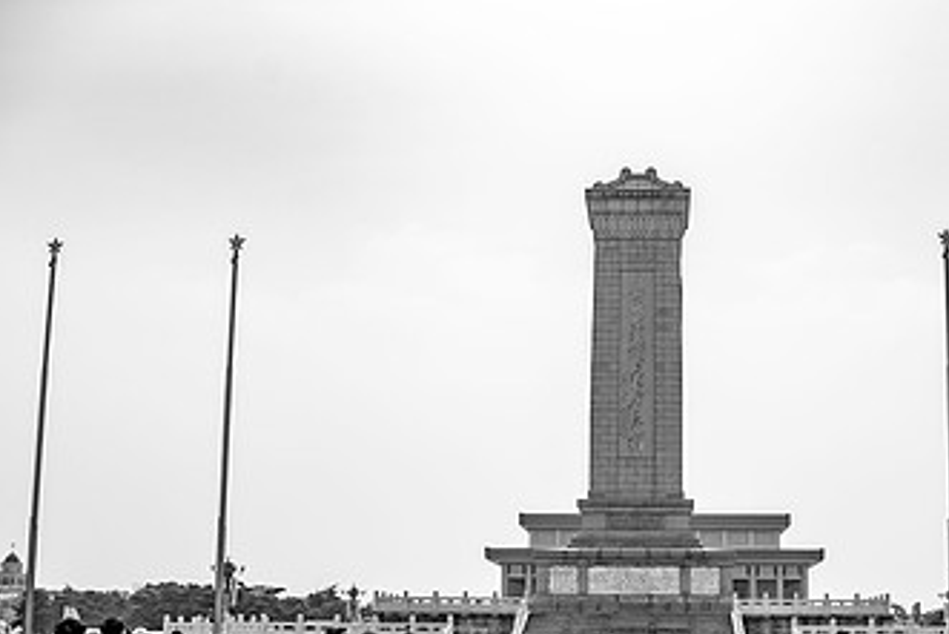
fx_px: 1108
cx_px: 625
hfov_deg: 45.7
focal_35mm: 42
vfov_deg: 31.0
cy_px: 521
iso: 100
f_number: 4
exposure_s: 1/1250
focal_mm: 24
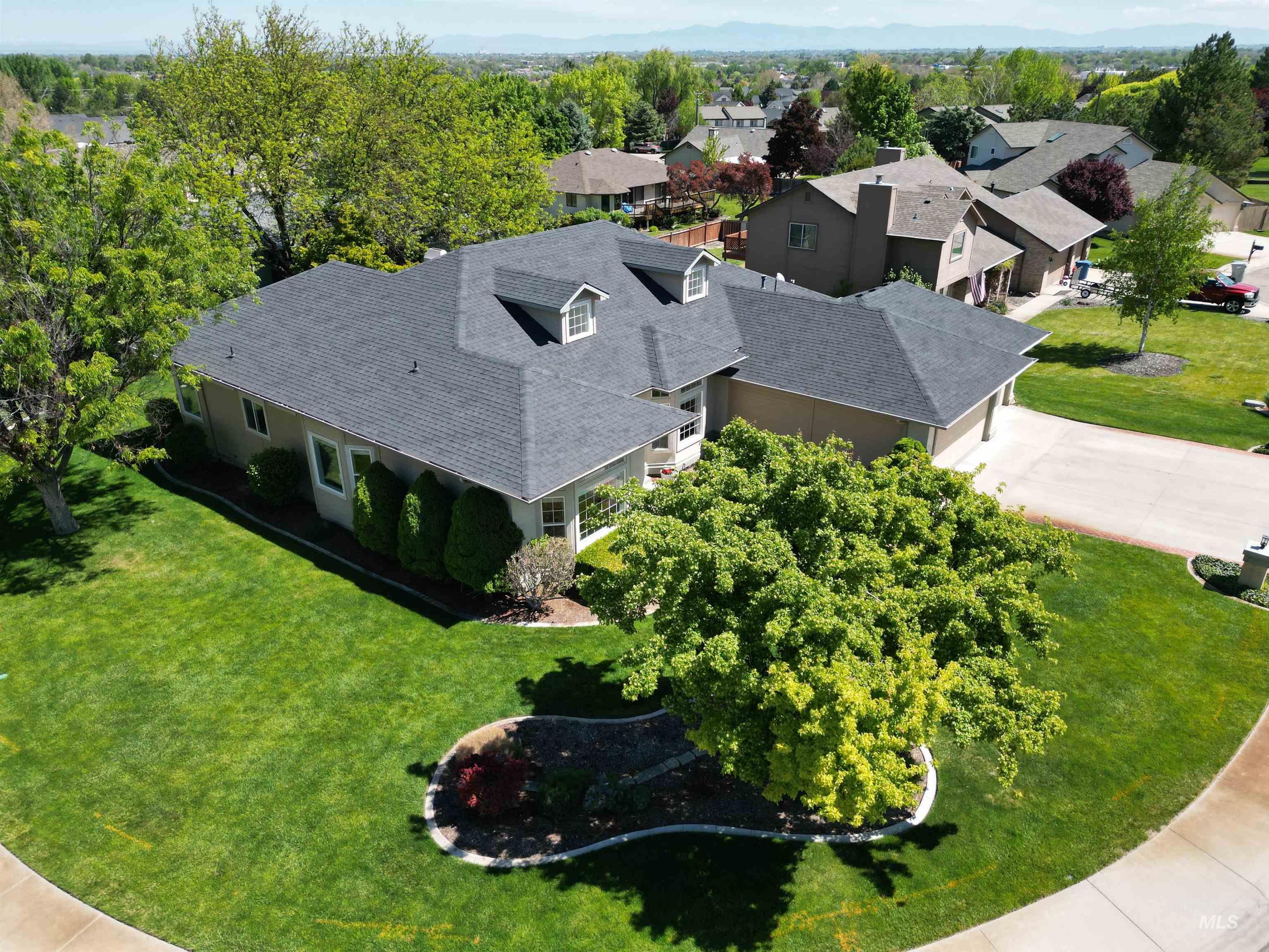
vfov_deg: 56.8
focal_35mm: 24
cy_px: 476
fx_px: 880
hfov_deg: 71.6
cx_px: 634
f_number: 1.7
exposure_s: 1/2500
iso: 150
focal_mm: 6.72
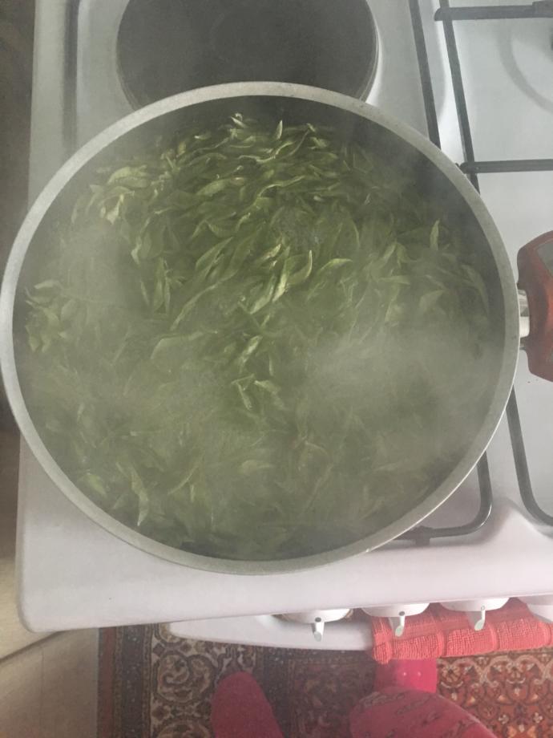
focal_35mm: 29
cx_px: 276
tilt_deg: -75.7
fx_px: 618
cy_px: 369
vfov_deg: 61.7
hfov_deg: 48.2
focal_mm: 4.15
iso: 200
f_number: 2.2
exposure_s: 1/17
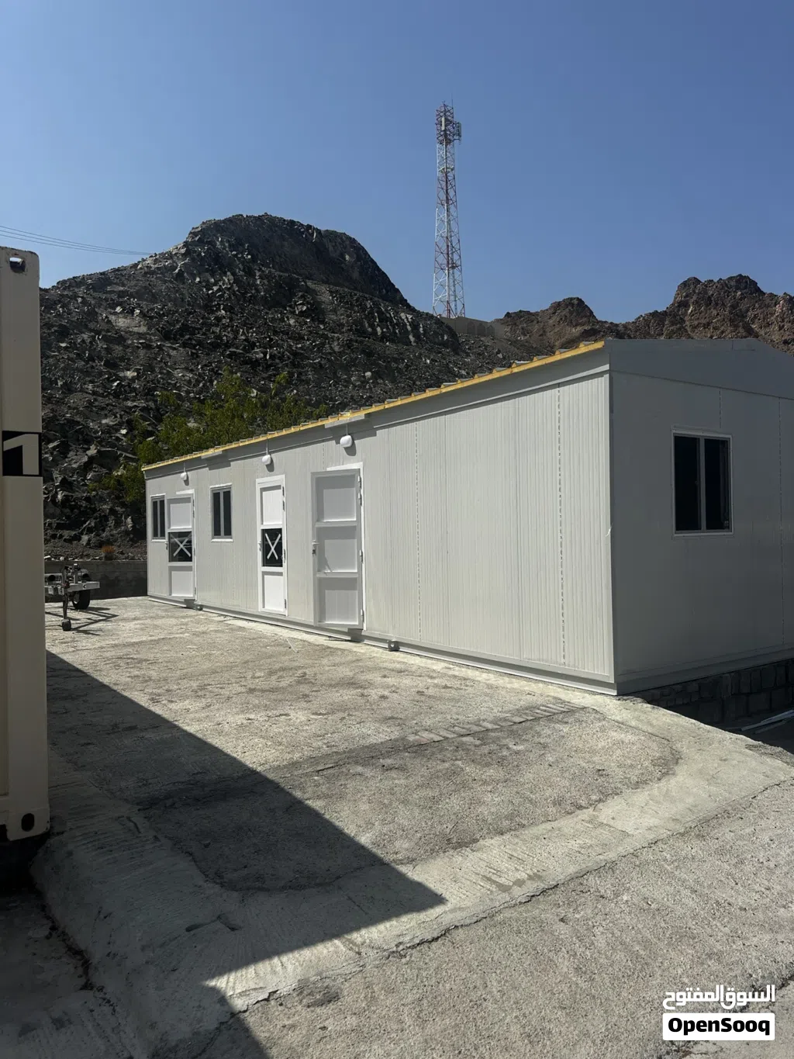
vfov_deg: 71.6
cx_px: 397
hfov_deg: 56.8
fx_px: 734
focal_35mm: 24
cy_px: 530
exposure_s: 1/10753
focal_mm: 6.86
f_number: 1.78
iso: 80
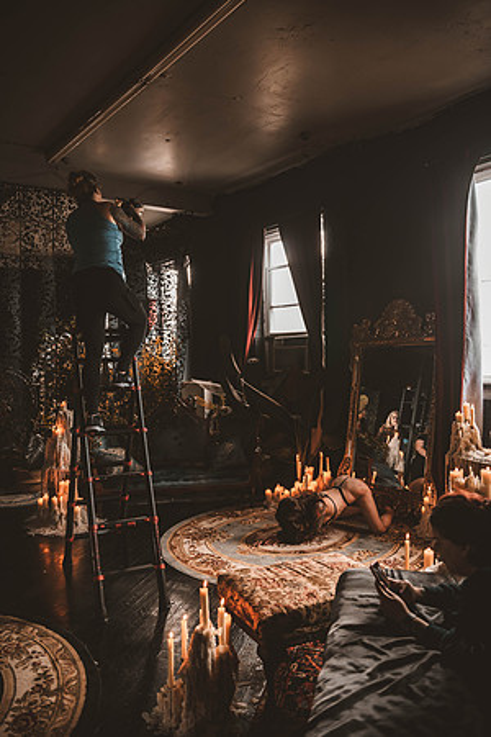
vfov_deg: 65.5
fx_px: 573
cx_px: 246
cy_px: 368
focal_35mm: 28
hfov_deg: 46.4
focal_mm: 28
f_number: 2.8
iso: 800
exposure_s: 1/125
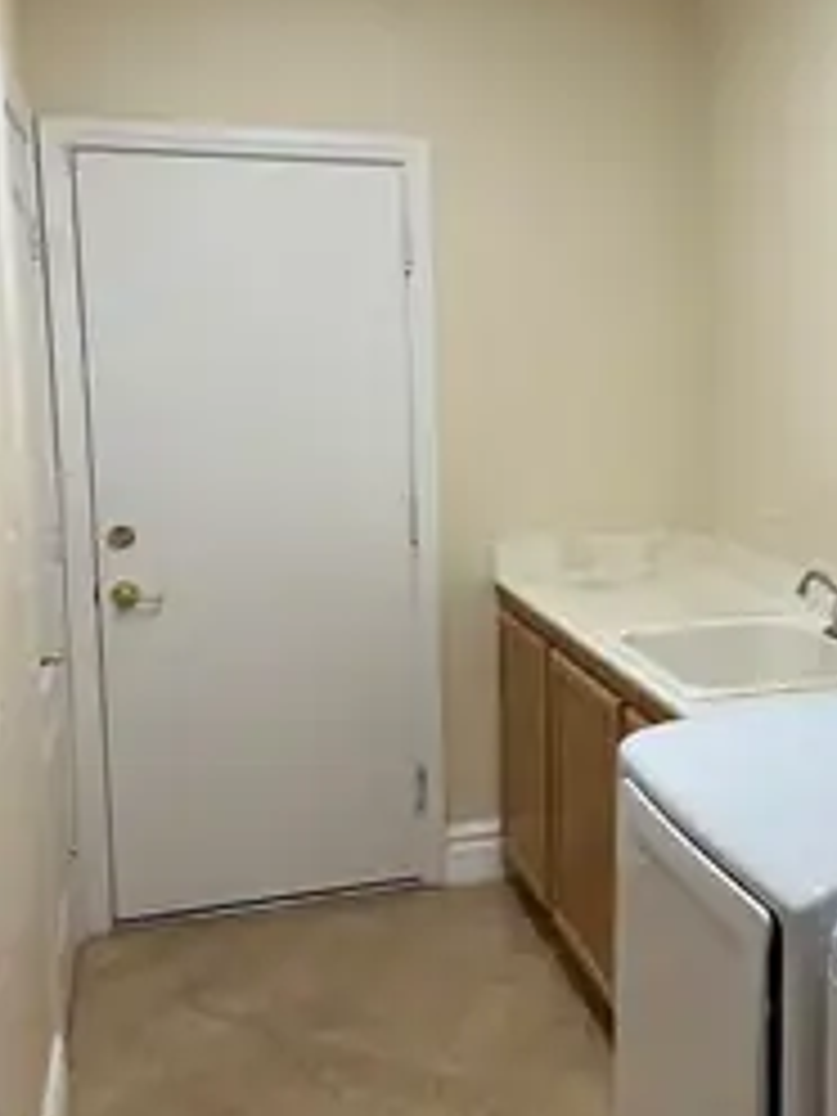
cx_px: 666
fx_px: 1354
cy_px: 504
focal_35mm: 42
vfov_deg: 44.7
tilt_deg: -6.8
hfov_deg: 33.4
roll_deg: -0.7
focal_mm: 5.1
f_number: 1.6
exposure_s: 1/120
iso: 64
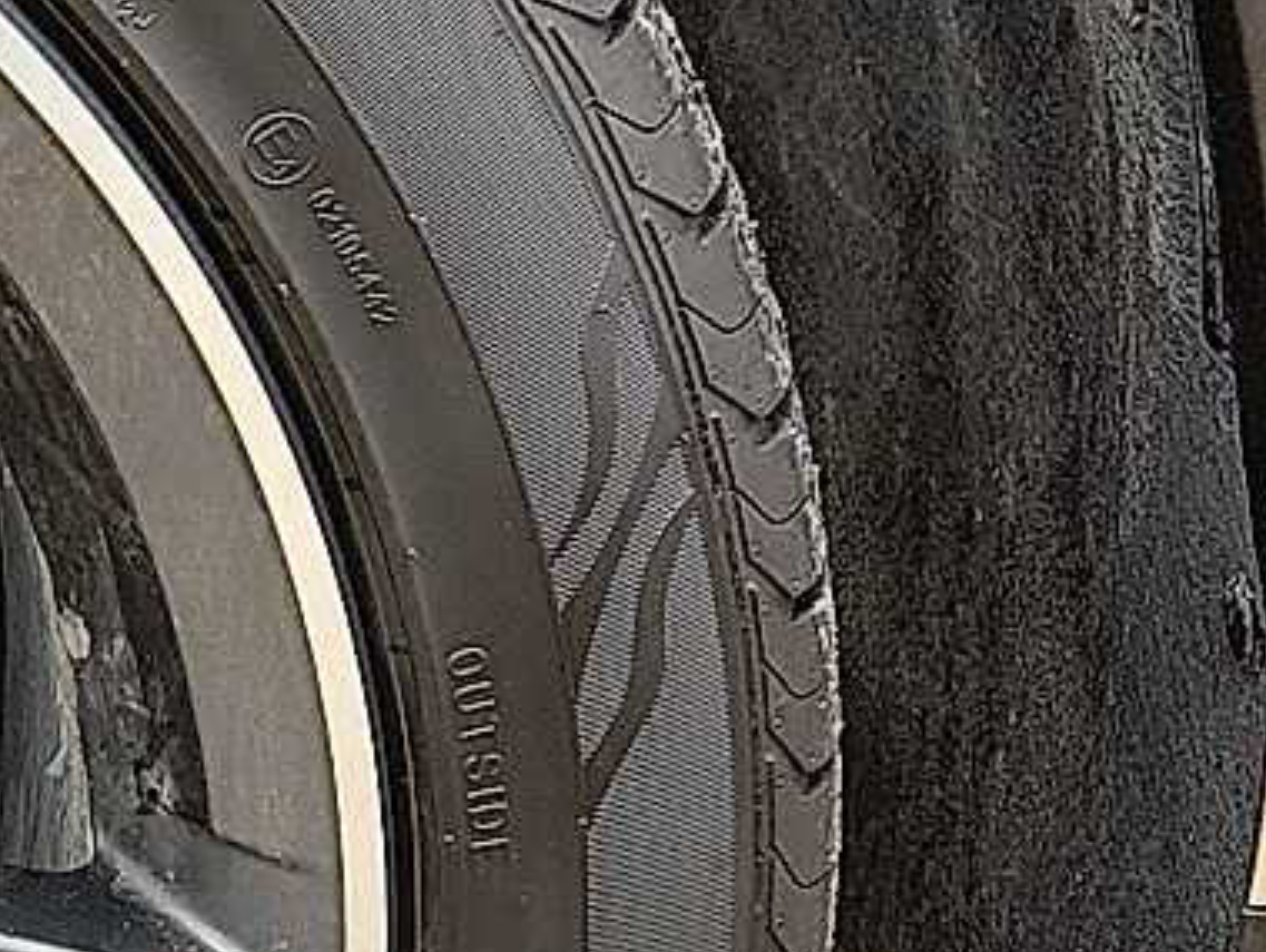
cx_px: -1189
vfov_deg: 15.2
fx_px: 3551
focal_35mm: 97
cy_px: 762
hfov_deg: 16.1
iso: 50
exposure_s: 1/227
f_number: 1.8
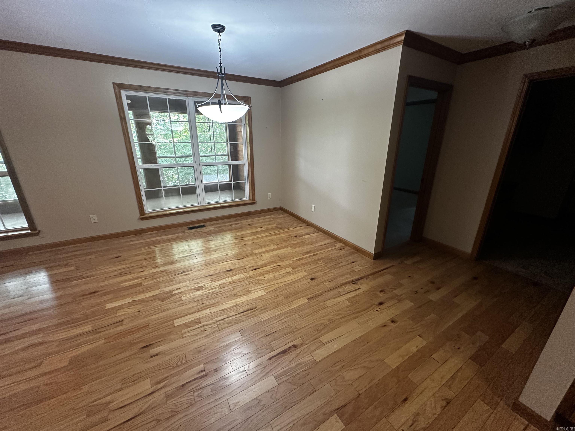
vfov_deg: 85.7
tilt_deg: -18.7
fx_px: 233
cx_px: 288
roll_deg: -0.6
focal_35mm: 14
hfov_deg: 102.1
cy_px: 216
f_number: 2.2
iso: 400
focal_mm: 2.22
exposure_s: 1/60
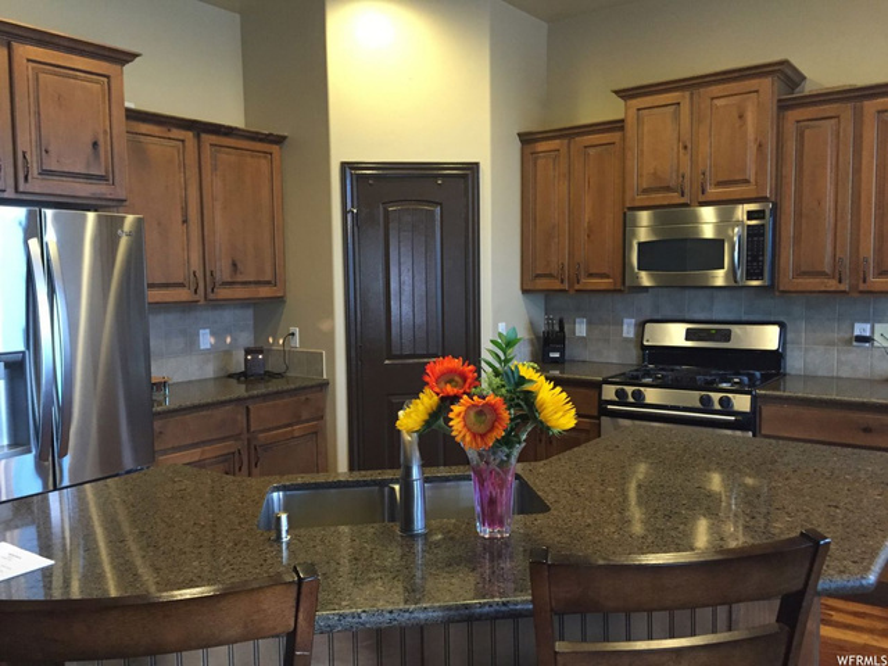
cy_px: 333
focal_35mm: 29
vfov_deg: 48.2
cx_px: 444
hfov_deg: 61.7
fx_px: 744
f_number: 2.2
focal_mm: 4.15
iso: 250
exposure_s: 1/30
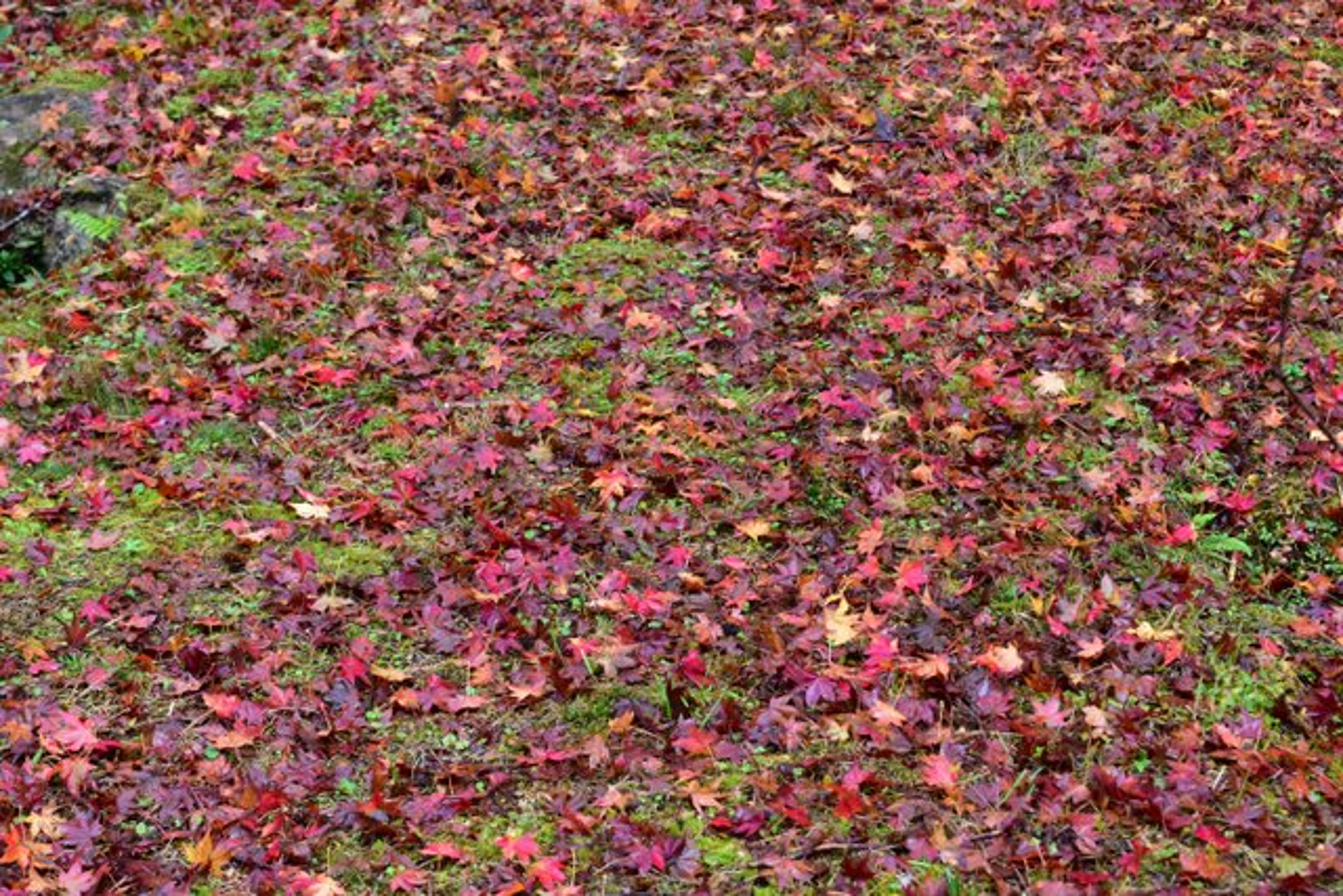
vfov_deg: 16.6
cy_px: 448
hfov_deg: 24.6
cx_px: 672
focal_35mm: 82
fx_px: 3078
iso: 400
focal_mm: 55
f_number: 8
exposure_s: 1/50
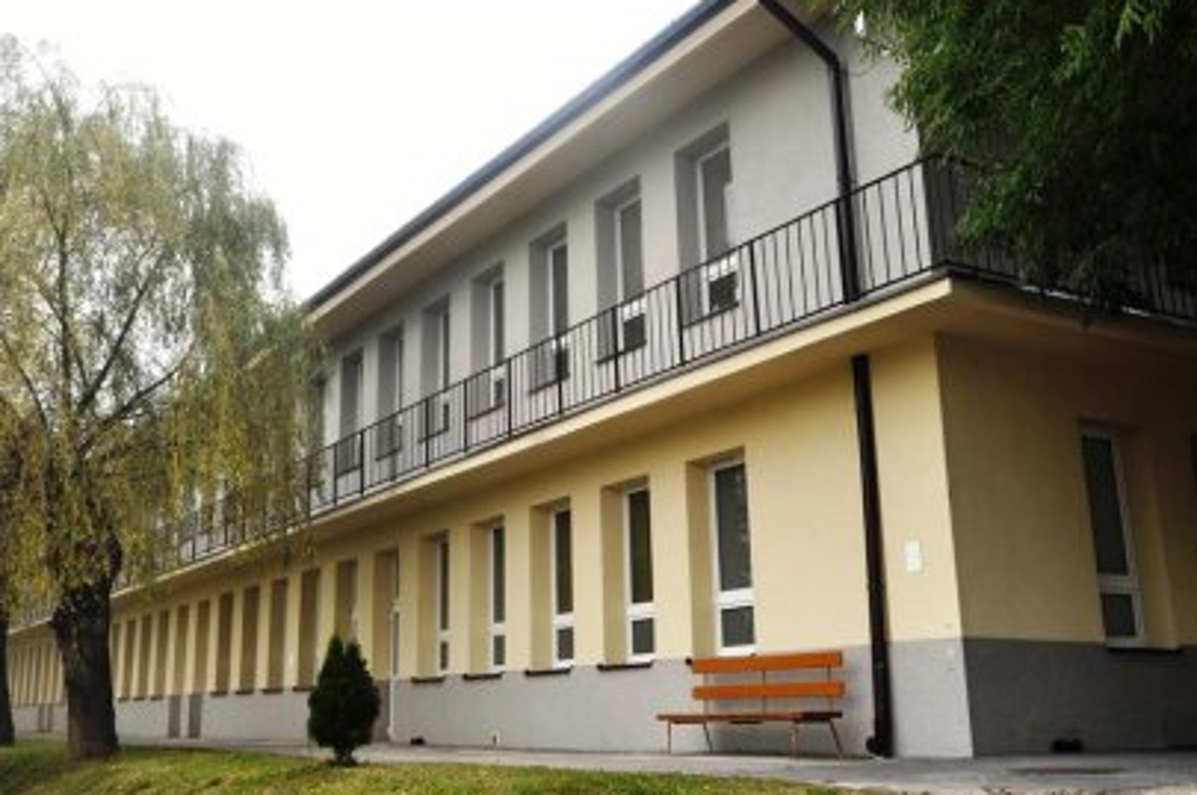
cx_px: 488
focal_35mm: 37
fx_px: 1229
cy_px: 358
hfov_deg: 51.6
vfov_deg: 35.8
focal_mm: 20
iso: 200
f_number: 9
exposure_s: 1/200
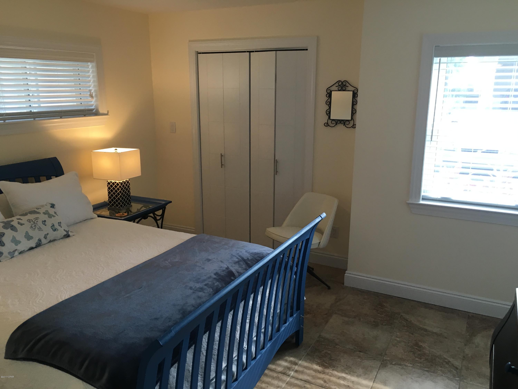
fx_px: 434
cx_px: 259
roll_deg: +0.2
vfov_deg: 48.2
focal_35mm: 29
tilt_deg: -13.8
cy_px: 194
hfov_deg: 61.7
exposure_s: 1/30
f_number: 2.2
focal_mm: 4.15
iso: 32
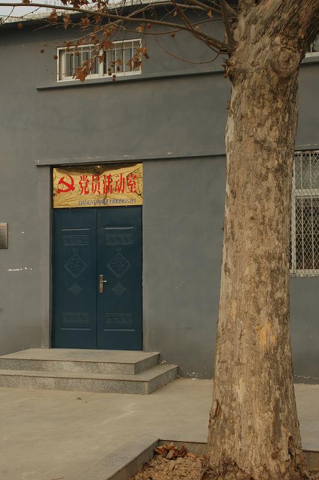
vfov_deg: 35.1
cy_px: 240
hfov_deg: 23.7
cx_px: 160
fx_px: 759
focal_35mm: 57
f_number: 9
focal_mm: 38
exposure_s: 1/320
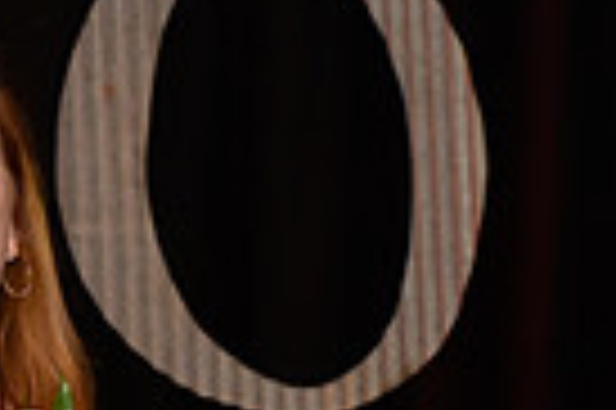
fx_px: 3760
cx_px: 90
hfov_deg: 9.3
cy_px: 777
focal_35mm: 220
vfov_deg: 6.1
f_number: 8
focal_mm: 52
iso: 1600
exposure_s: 1/60
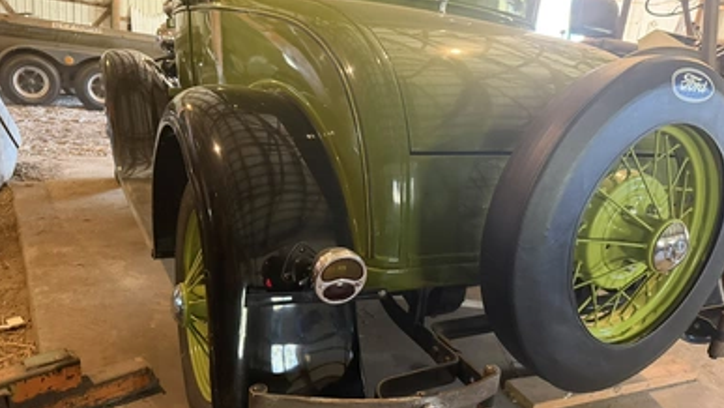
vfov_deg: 42.9
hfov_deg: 69.8
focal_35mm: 27
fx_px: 519
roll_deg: -6.4
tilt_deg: -17.4
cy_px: 226
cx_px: 354
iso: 1000
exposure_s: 1/40
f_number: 1.78
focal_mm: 6.76
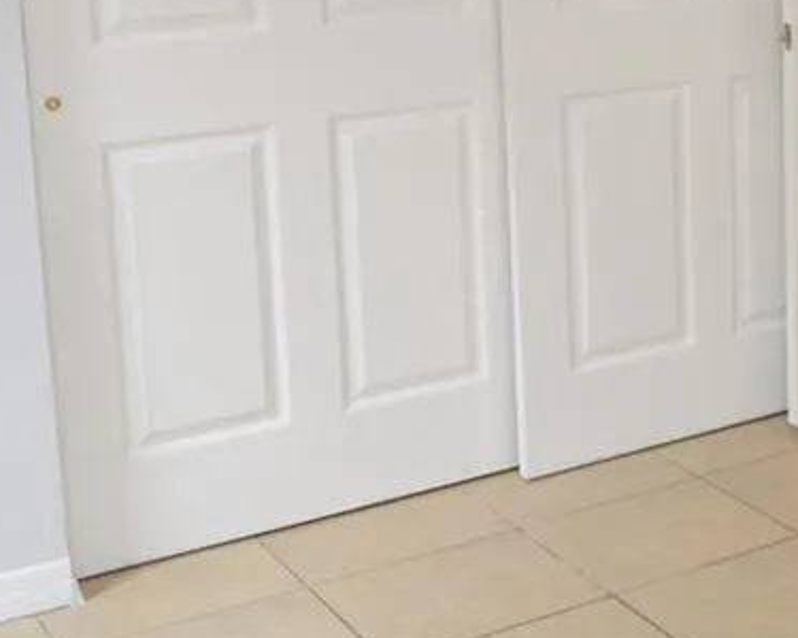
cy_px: 78
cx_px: 1092
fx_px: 1700
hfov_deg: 22.9
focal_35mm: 72
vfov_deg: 20.9
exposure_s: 1/80
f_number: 4.5
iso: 400
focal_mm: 12
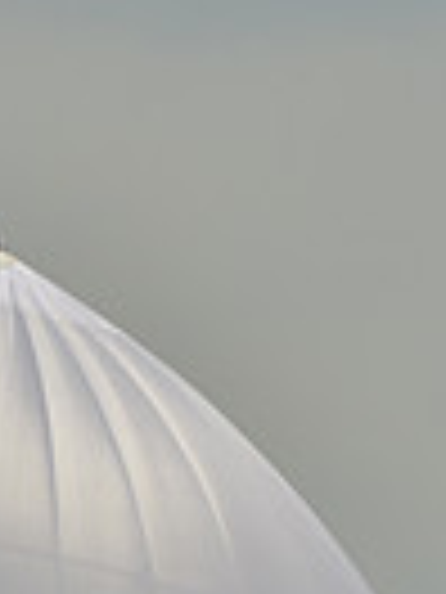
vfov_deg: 1.9
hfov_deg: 1.5
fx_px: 17419
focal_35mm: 1014
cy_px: 1300
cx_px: 205
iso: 280
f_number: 10
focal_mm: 240
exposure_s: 1/1250
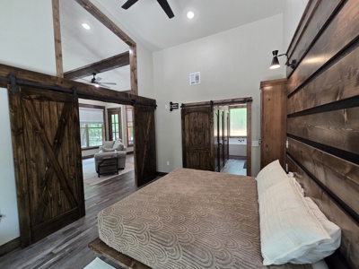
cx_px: 180
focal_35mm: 13
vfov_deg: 89.9
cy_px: 134
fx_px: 135
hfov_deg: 106.2
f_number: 2.2
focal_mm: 2.2
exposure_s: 1/60
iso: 200
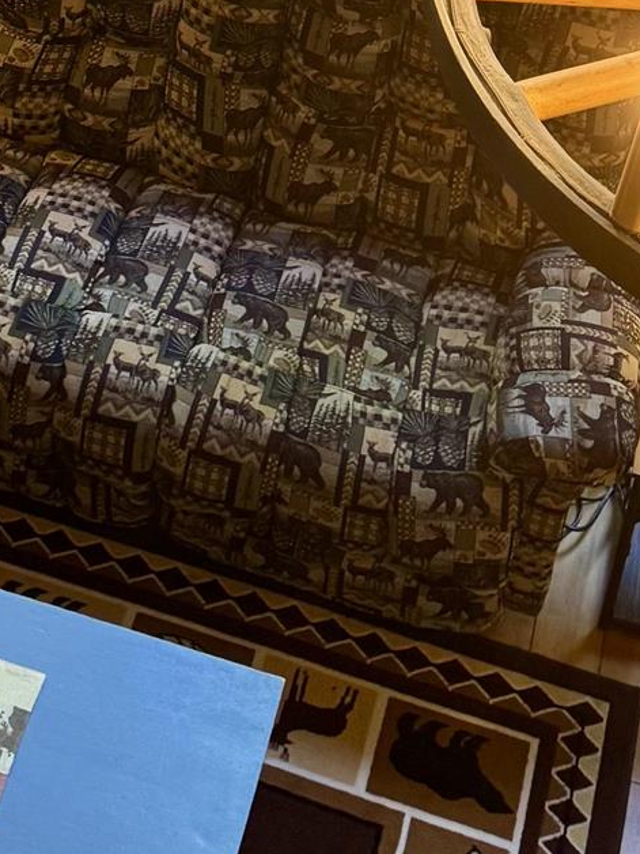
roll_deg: -3.5
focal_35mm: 88
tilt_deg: -31.3
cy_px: -492
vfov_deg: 19.0
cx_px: 224
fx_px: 2169
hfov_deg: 16.8
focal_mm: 6.76
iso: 100
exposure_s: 1/60
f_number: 1.78
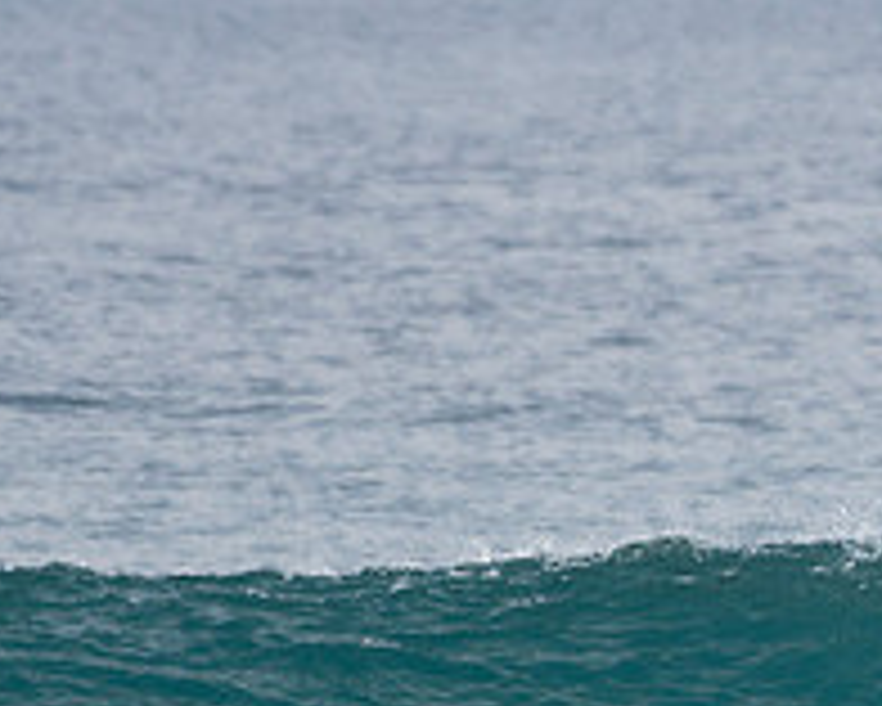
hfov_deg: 1.5
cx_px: 1125
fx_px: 34814
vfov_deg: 1.2
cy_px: 830
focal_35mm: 1333
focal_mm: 320
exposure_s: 1/1600
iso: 640
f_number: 5.6
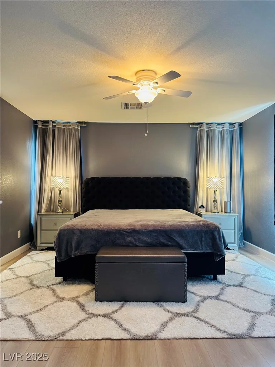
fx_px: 254
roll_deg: +0.1
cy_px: 184
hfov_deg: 56.8
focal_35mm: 24
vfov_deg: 71.6
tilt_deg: +0.7
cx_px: 138
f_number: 1.78
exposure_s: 1/60
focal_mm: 6.76
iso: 320
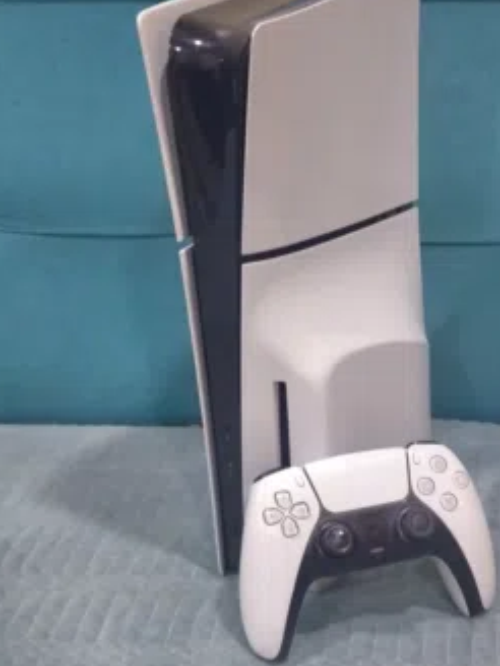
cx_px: 285
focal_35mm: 61
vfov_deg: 31.7
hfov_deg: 24.0
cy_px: 363
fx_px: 1175
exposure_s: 1/33.3
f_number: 1.9
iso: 1250
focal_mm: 7.1
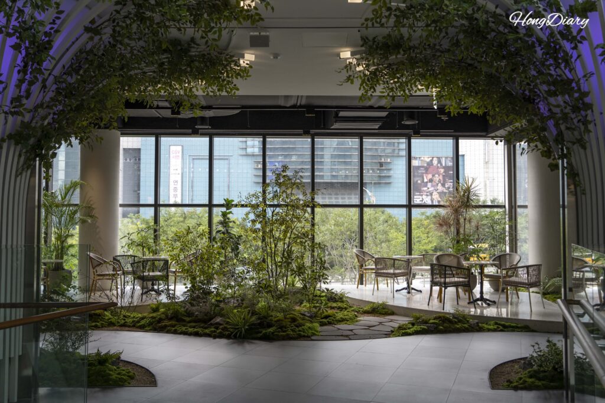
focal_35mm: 33
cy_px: 202
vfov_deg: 40.0
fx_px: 555
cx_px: 302
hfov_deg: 57.2
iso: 250
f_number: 4.5
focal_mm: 33
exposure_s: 1/160
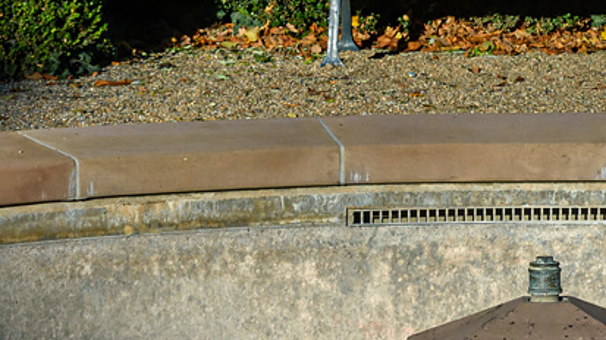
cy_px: 100
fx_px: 3229
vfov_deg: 6.0
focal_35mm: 201
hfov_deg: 10.7
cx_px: 547
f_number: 7.1
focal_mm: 44
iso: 200
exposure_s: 1/2000
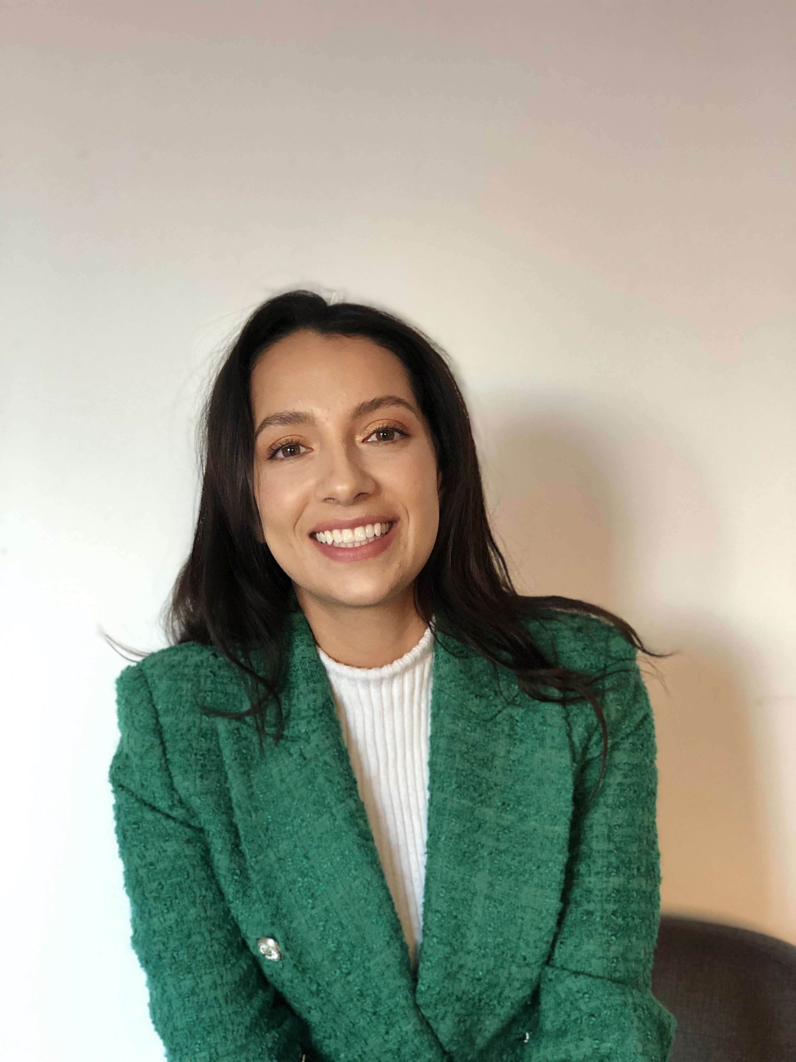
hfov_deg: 28.0
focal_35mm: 52
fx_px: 1594
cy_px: 531
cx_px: 398
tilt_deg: -0.4
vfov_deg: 36.8
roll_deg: -2.2
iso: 160
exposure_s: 1/10
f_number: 2.4
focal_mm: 6
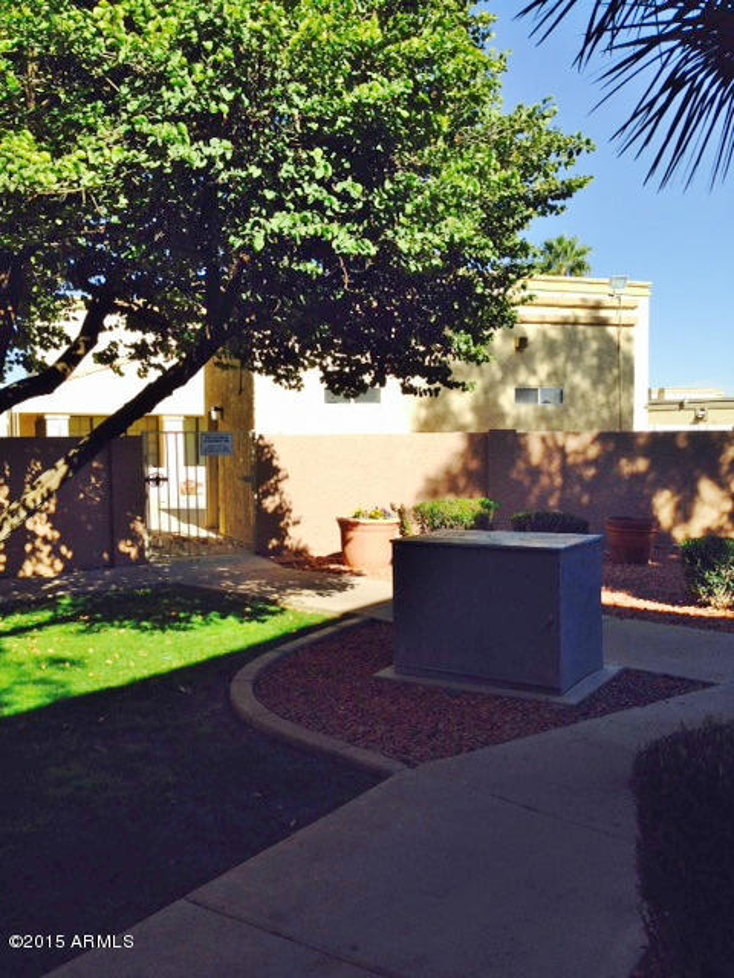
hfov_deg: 42.9
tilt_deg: -0.5
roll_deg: -0.5
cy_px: 489
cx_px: 367
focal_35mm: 33
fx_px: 933
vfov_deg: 55.4
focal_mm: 4.12
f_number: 2.4
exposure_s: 1/1261
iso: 50
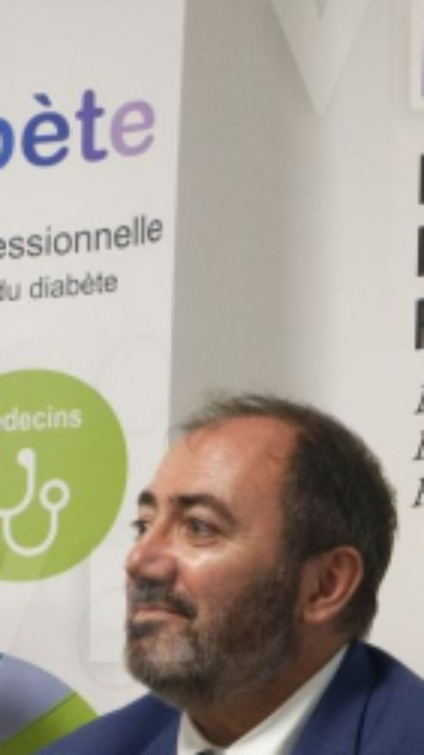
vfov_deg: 17.5
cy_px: 714
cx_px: 391
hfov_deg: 10.0
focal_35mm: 120
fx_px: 2401
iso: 4000
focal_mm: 24
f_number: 8
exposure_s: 1/200
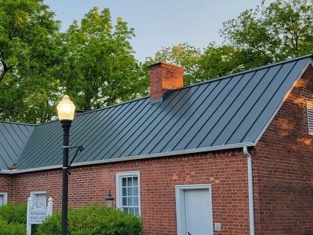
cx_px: 80
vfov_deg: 29.0
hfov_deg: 37.3
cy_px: 144
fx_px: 452
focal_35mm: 50
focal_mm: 5.4
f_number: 1.8
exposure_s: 1/179
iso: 40
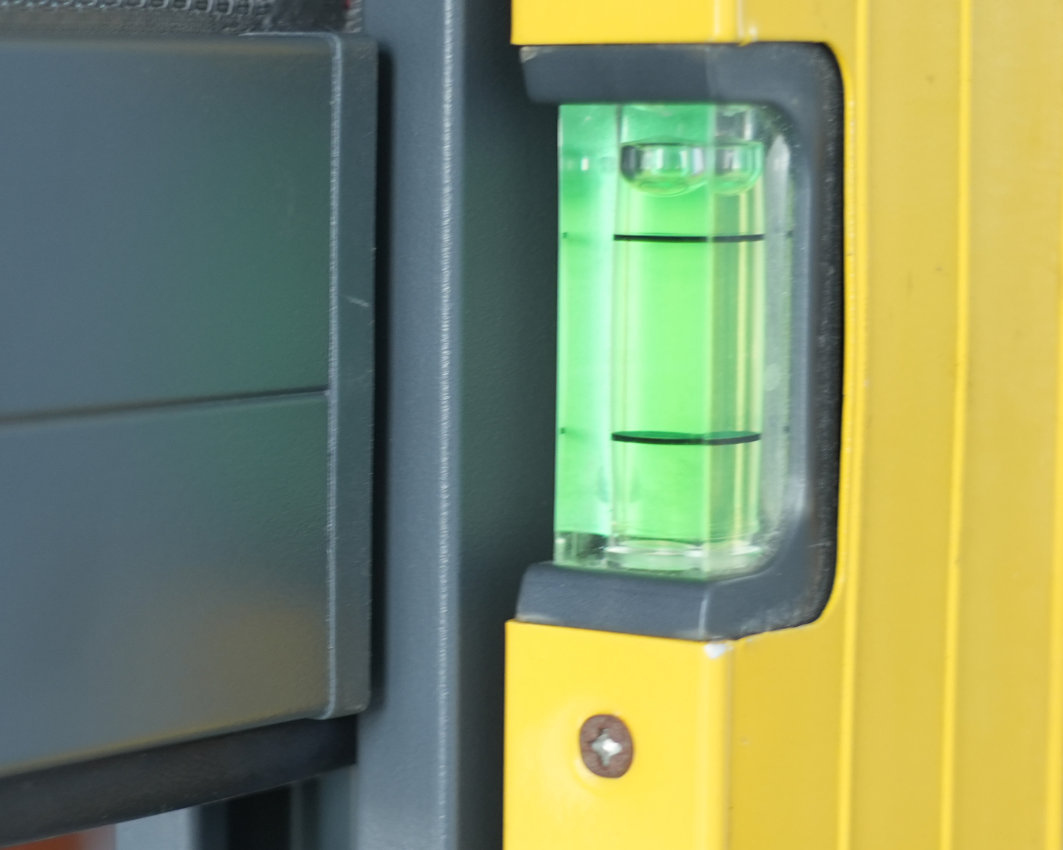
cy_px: 527
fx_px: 3618
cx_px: 183
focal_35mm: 115
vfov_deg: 13.4
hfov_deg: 16.6
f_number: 4
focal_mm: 40
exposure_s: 1/60
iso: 500
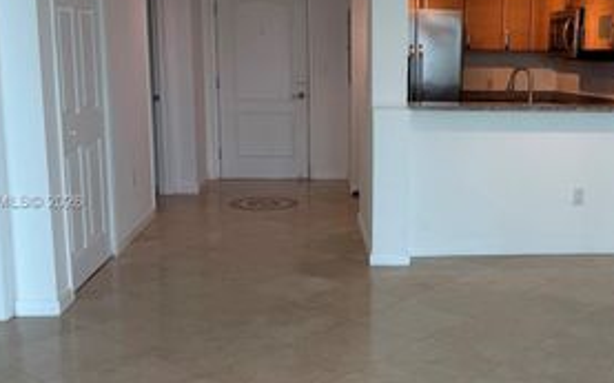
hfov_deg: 42.8
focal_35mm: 46
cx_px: 421
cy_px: 203
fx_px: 770
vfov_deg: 28.0
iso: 64
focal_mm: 6.76
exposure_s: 1/120
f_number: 1.78
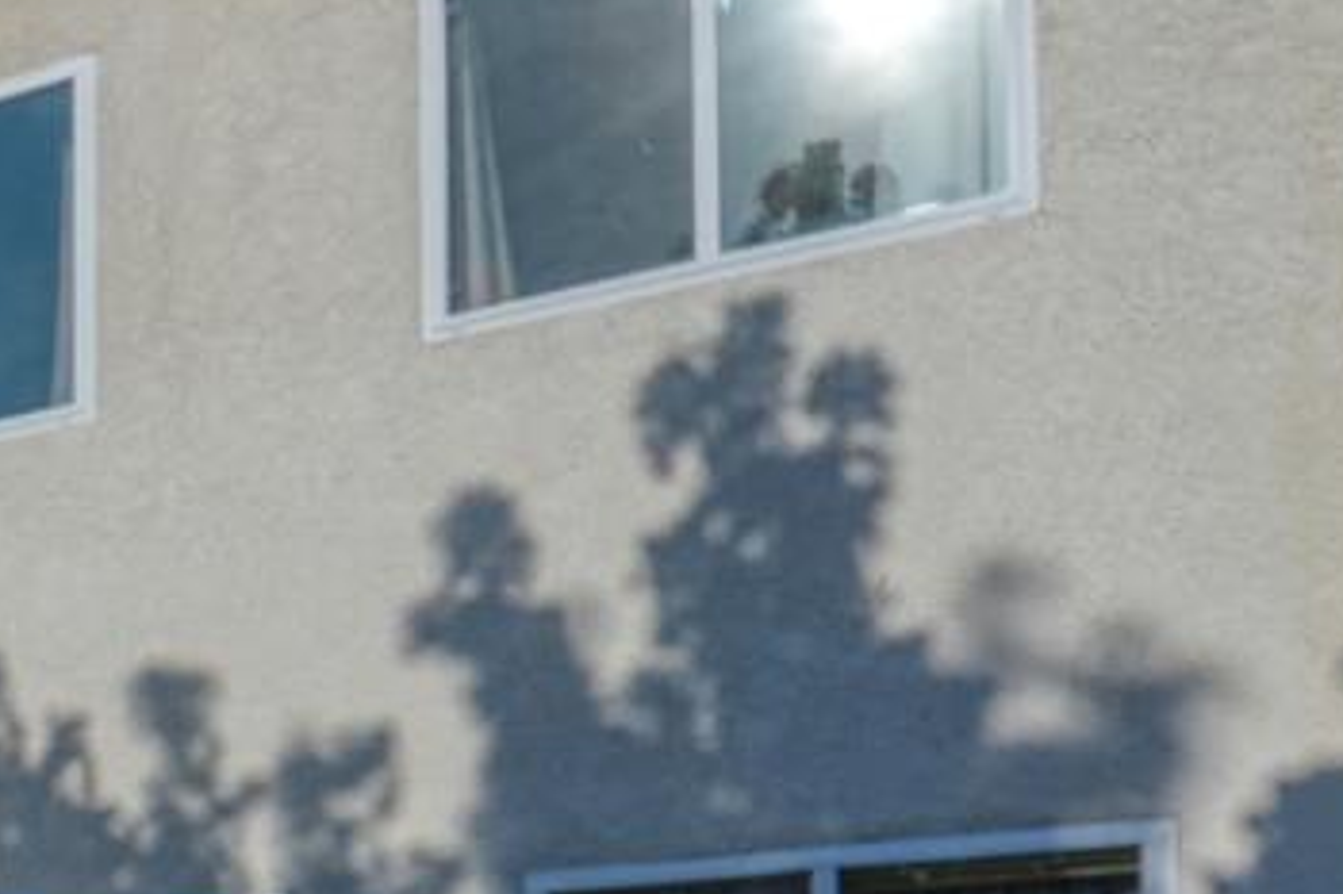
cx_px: -576
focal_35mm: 60
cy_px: 1259
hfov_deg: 26.2
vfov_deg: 20.1
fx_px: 2237
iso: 400
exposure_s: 1/400
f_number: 10
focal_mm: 14
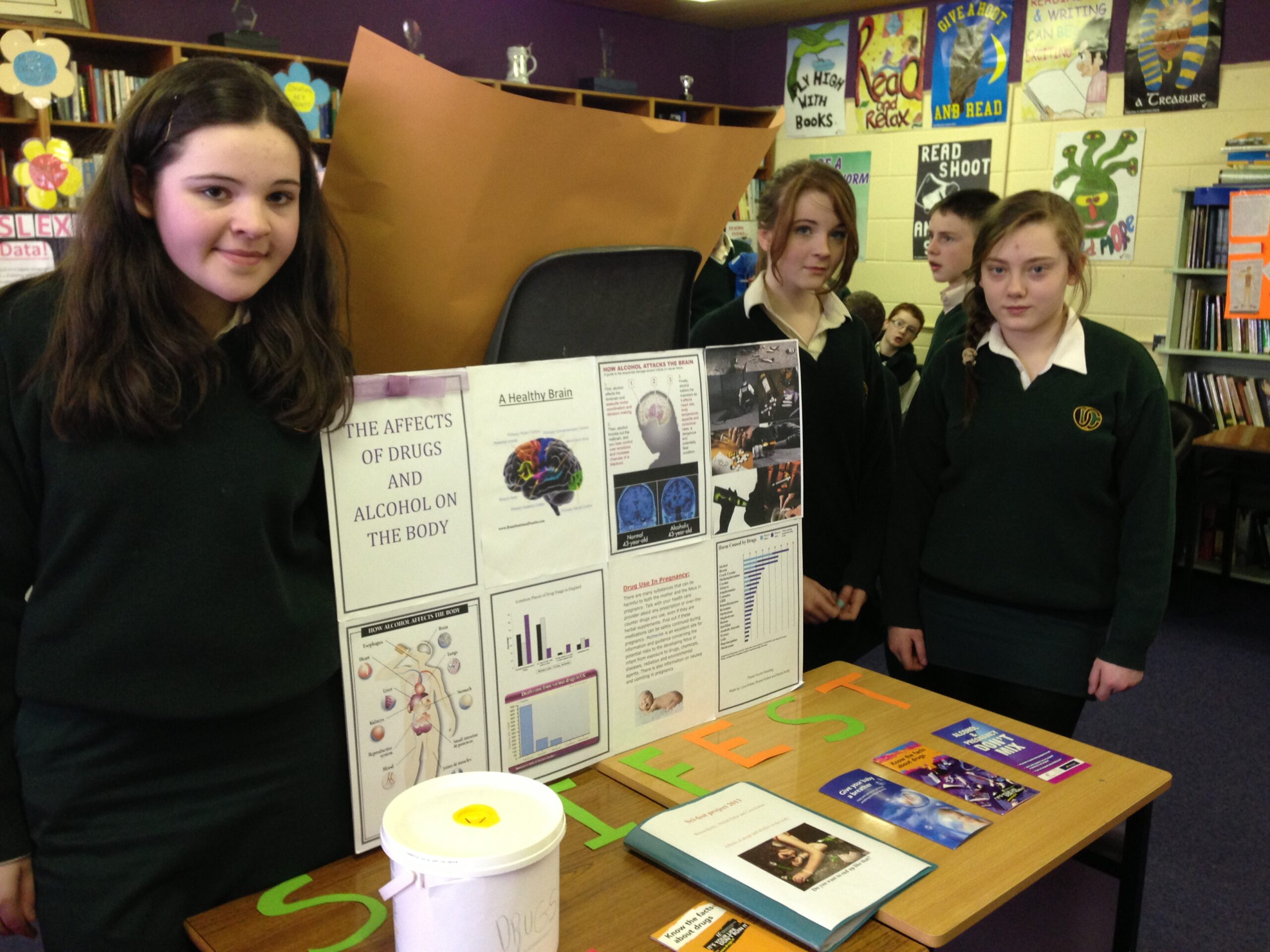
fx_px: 1211
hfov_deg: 55.4
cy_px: 476
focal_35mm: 33
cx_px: 635
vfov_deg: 42.9
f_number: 2.4
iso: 160
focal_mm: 4.13
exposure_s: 1/20
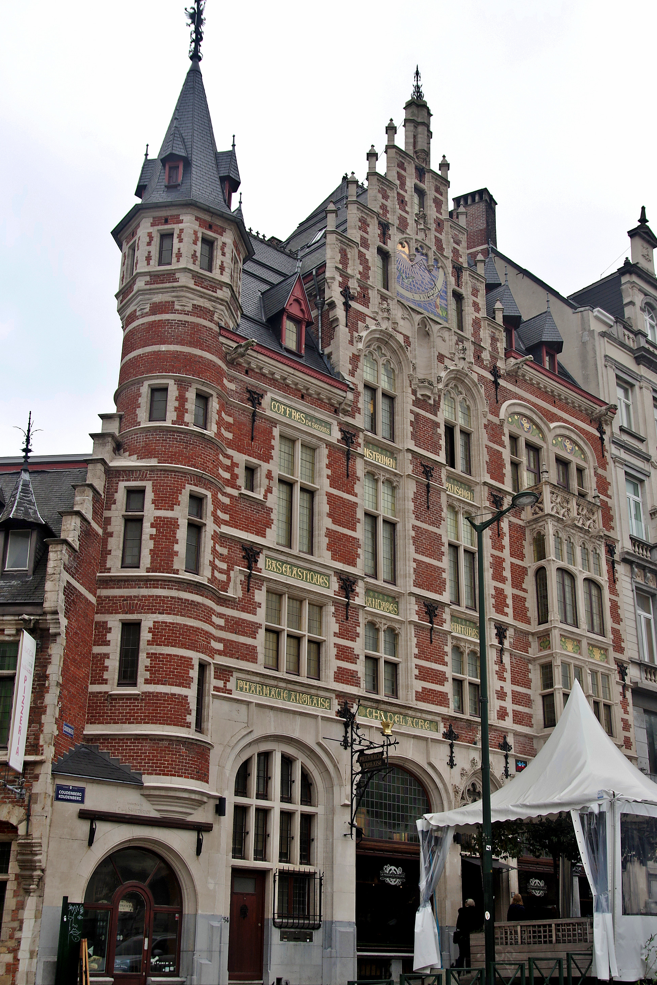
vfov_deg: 50.7
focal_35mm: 38
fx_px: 1040
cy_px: 524
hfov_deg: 35.0
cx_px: 352
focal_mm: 21.9
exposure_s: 1/100
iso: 200
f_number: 3.5
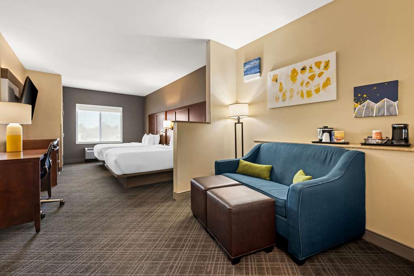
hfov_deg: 104.3
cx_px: 207
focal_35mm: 14
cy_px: 138
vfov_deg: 81.2
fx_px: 161
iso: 250
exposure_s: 2.5
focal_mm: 14
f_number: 8
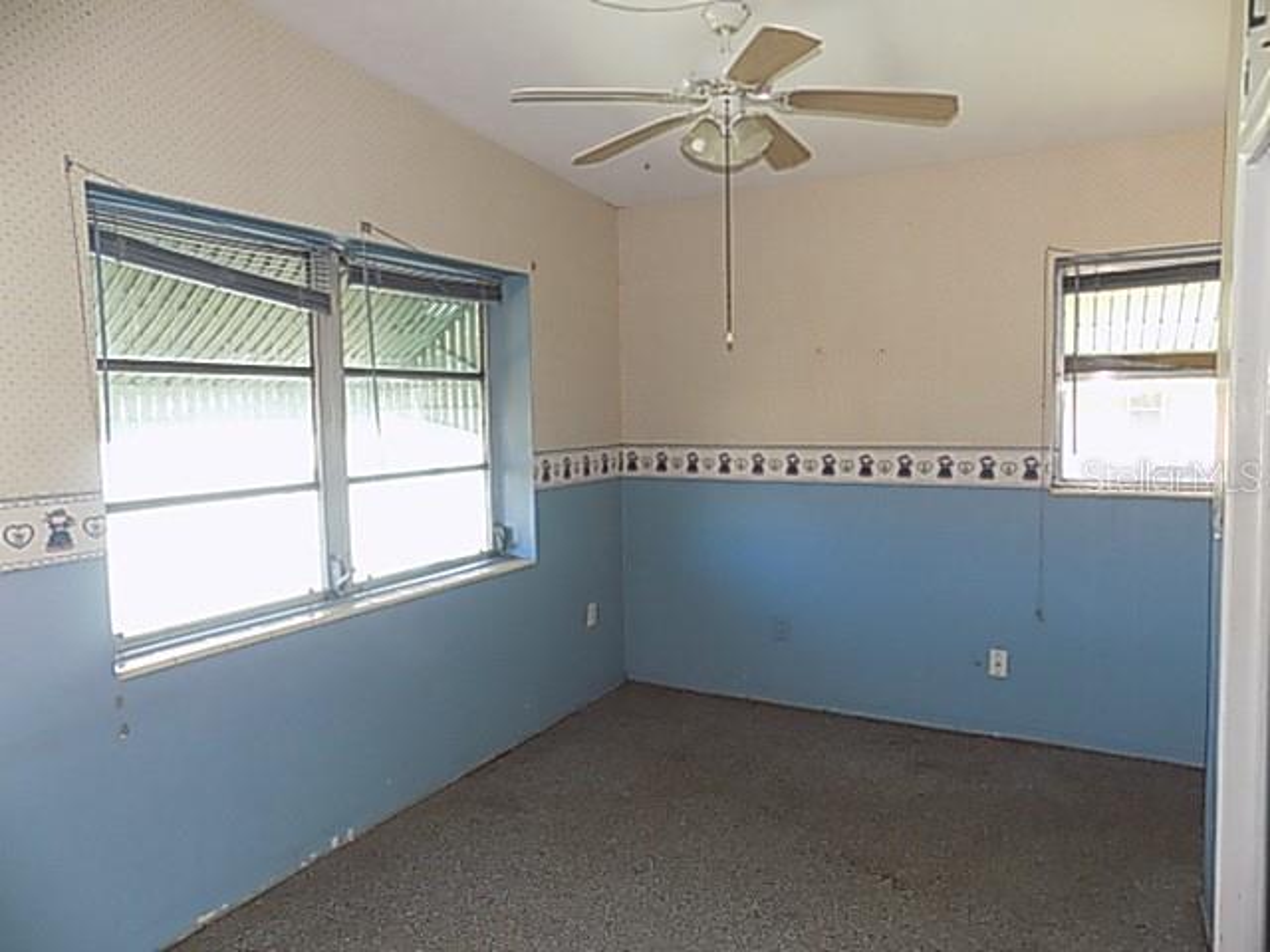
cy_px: 476
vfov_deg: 58.9
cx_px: 635
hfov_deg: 73.9
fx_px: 844
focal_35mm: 23
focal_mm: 4
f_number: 3.1
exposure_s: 1/30
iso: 140
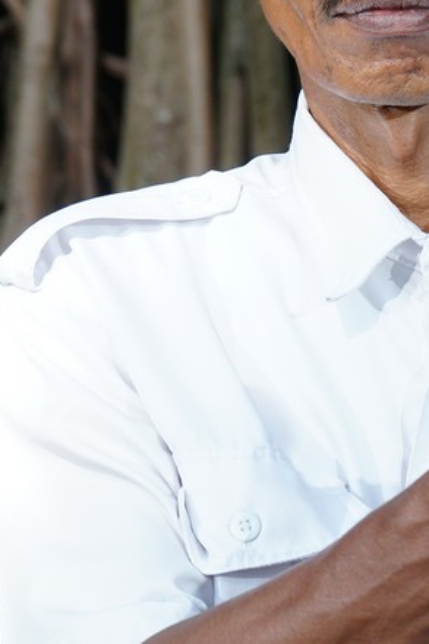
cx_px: 492
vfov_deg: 11.2
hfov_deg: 7.4
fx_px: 3291
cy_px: 430
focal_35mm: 184
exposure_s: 1/160
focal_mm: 54
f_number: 6.3
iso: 160
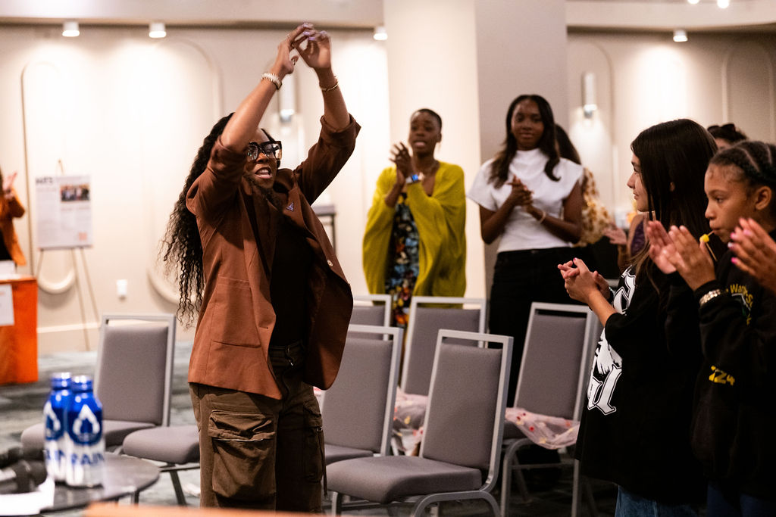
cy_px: 258
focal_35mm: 75
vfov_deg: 18.2
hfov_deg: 27.0
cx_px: 388
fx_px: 1617
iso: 2500
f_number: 2.8
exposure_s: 1/125
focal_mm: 75
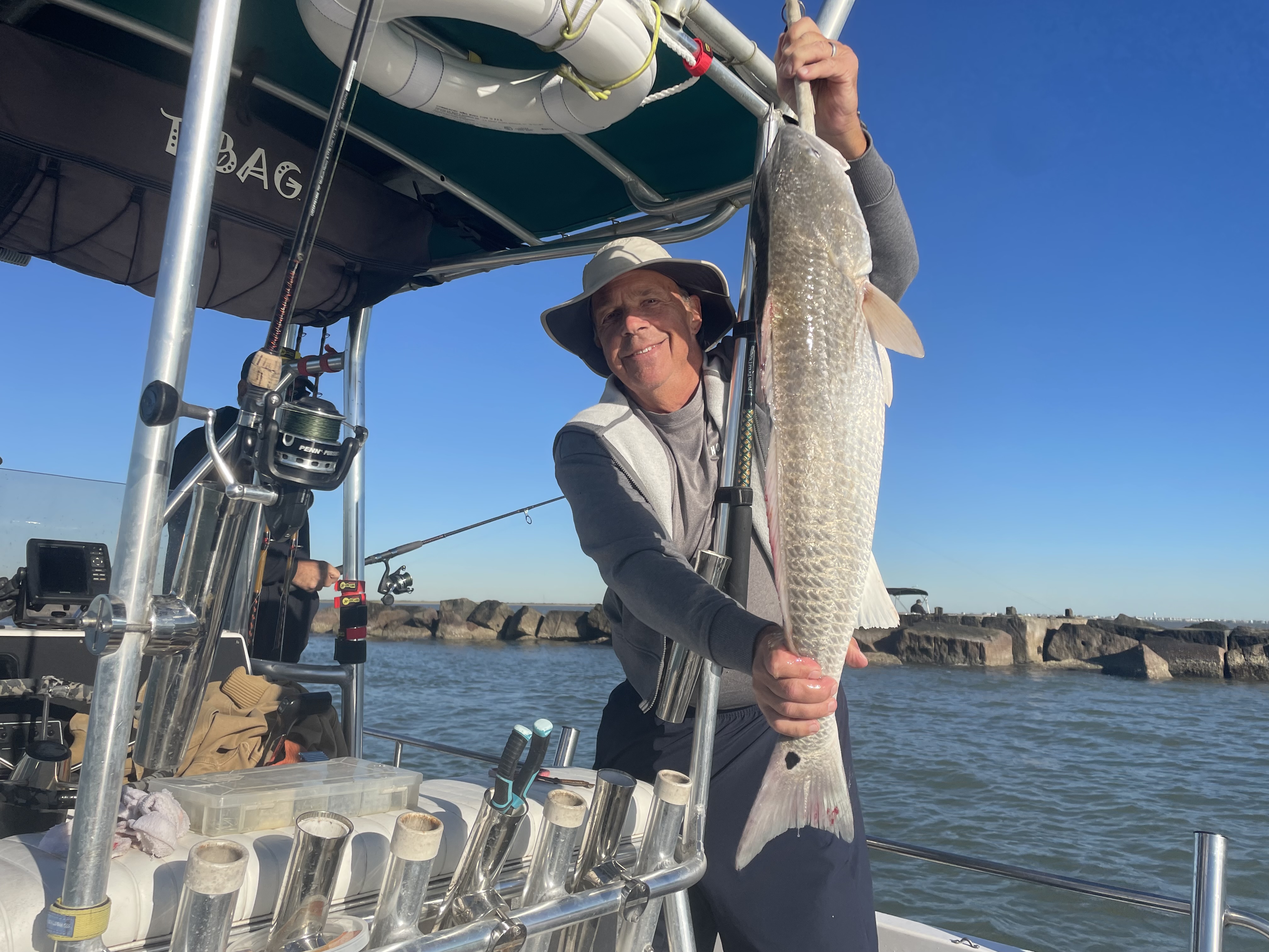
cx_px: 634
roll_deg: -0.7
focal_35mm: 26
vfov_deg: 53.1
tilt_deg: +8.3
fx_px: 953
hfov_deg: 67.3
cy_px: 476
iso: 32
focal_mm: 4.2
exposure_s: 1/4000
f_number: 1.6
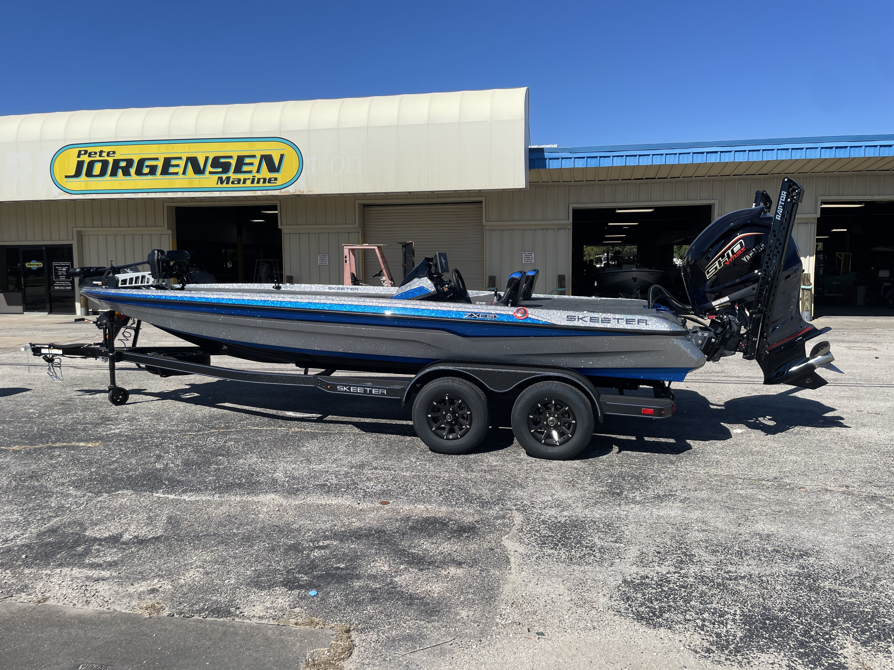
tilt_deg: -7.1
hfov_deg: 67.3
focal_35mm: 26
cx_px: 447
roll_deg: +1.0
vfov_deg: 53.1
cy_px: 335
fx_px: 671
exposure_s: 1/4831
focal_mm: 4.2
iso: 32
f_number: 1.6
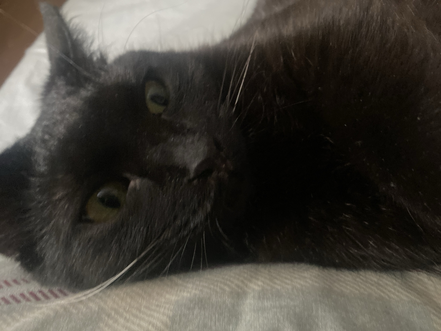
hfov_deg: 67.3
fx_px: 331
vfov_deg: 53.1
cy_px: 166
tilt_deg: -52.3
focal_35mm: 26
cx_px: 220
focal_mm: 4.25
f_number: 1.8
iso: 1000
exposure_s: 1/23
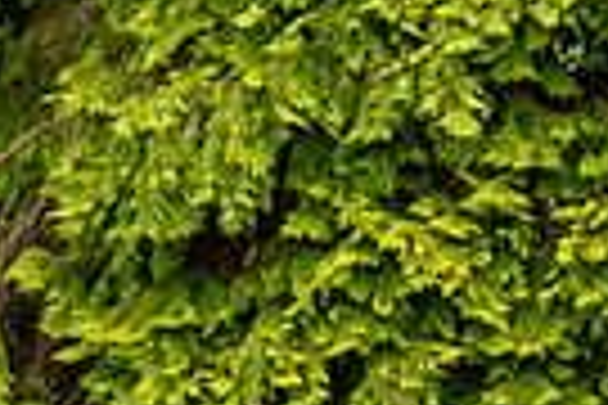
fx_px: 12379
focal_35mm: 733
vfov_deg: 1.9
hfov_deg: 2.8
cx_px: 239
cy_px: 543
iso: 400
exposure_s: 1/800
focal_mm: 129
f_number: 4
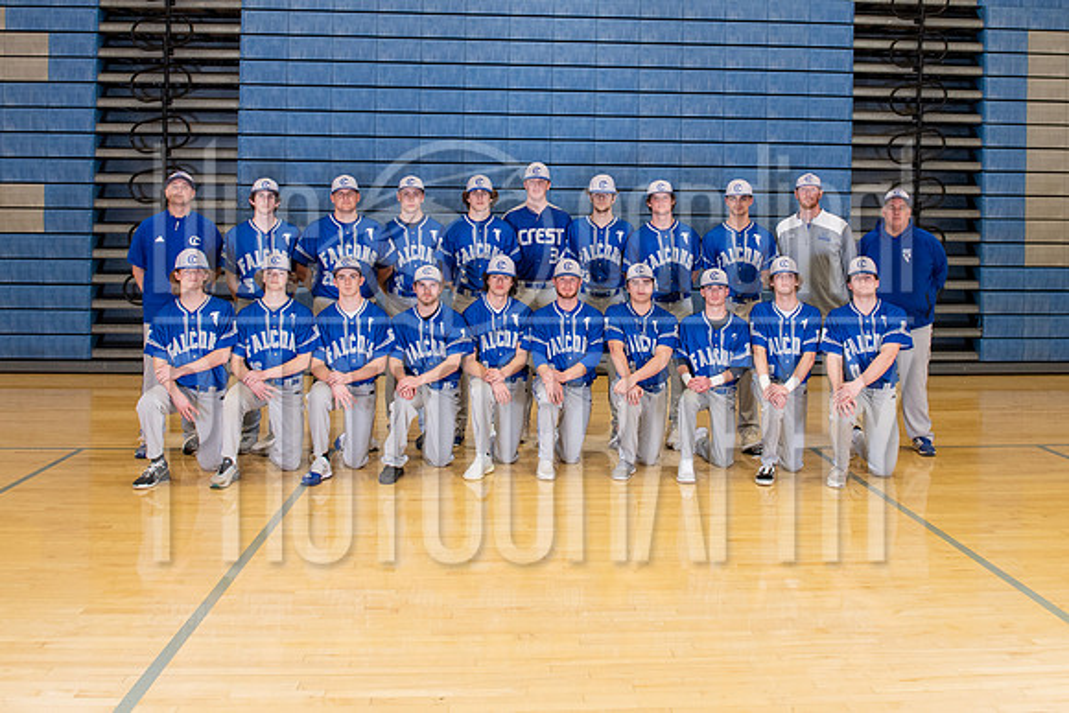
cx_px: 568
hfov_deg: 54.5
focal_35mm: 35
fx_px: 1038
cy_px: 233
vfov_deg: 37.5
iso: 1250
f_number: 4
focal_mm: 24
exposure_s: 1/250
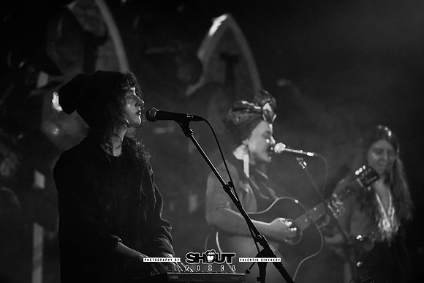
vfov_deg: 10.8
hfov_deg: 16.1
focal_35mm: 127
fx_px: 1499
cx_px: 183
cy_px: 125
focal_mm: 111
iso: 1600
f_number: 2.8
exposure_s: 1/200
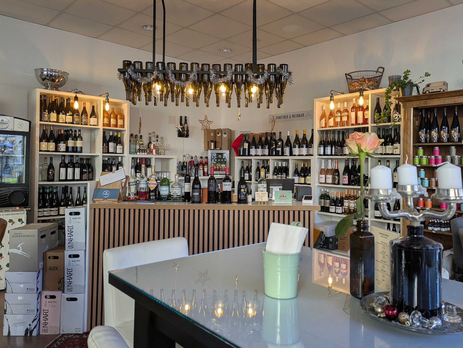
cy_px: 174
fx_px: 334
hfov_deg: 69.4
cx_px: 232
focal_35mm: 25
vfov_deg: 54.9
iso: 49
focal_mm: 5.43
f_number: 1.89
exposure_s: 1/100
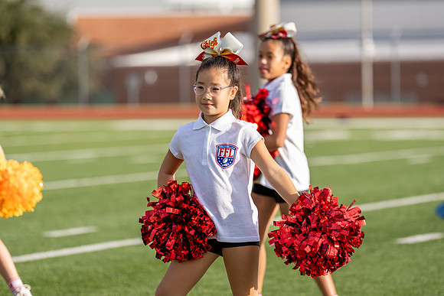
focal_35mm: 223
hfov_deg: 9.2
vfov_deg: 6.2
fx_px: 2755
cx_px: 210
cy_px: 157
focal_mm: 155
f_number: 2.8
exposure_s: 1/3200
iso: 250
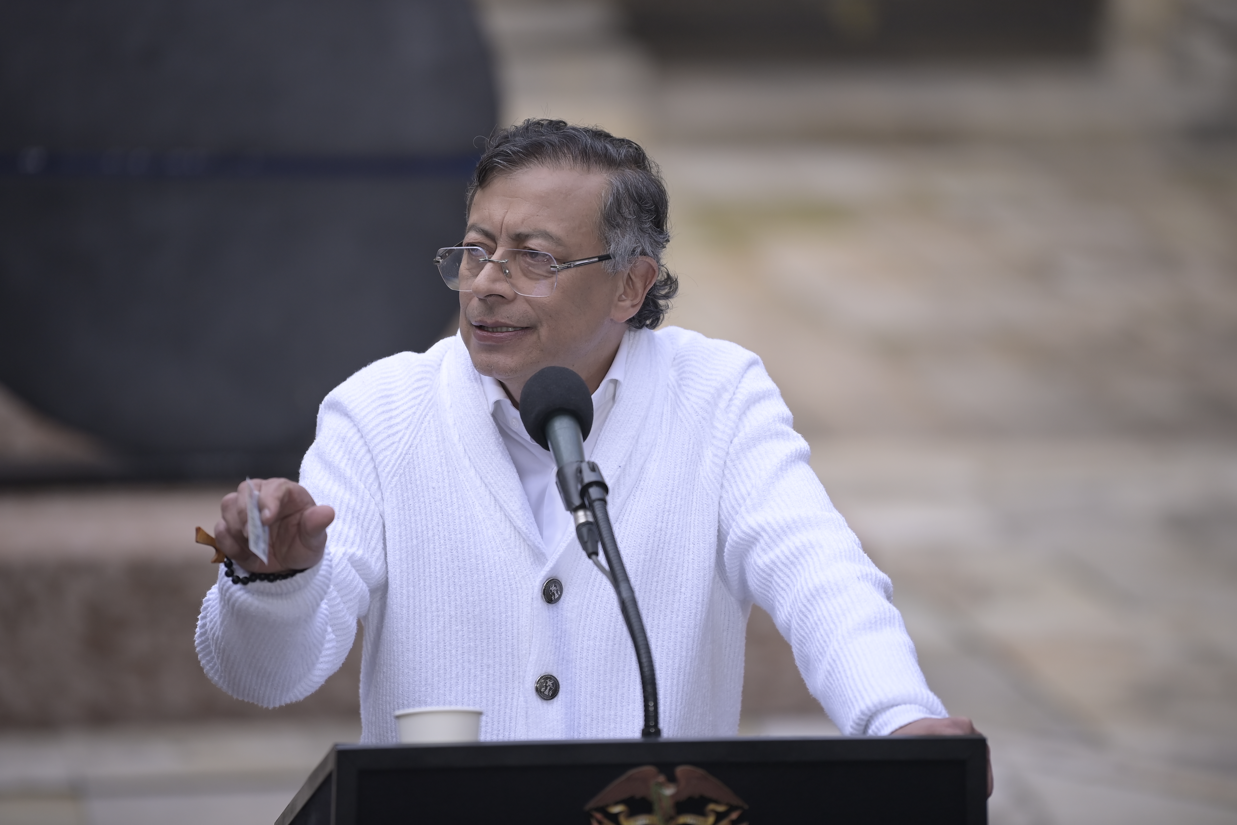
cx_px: 618
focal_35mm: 200
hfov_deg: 10.3
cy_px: 412
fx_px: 6872
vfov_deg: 6.9
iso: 640
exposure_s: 1/2500
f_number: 2.8
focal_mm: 200
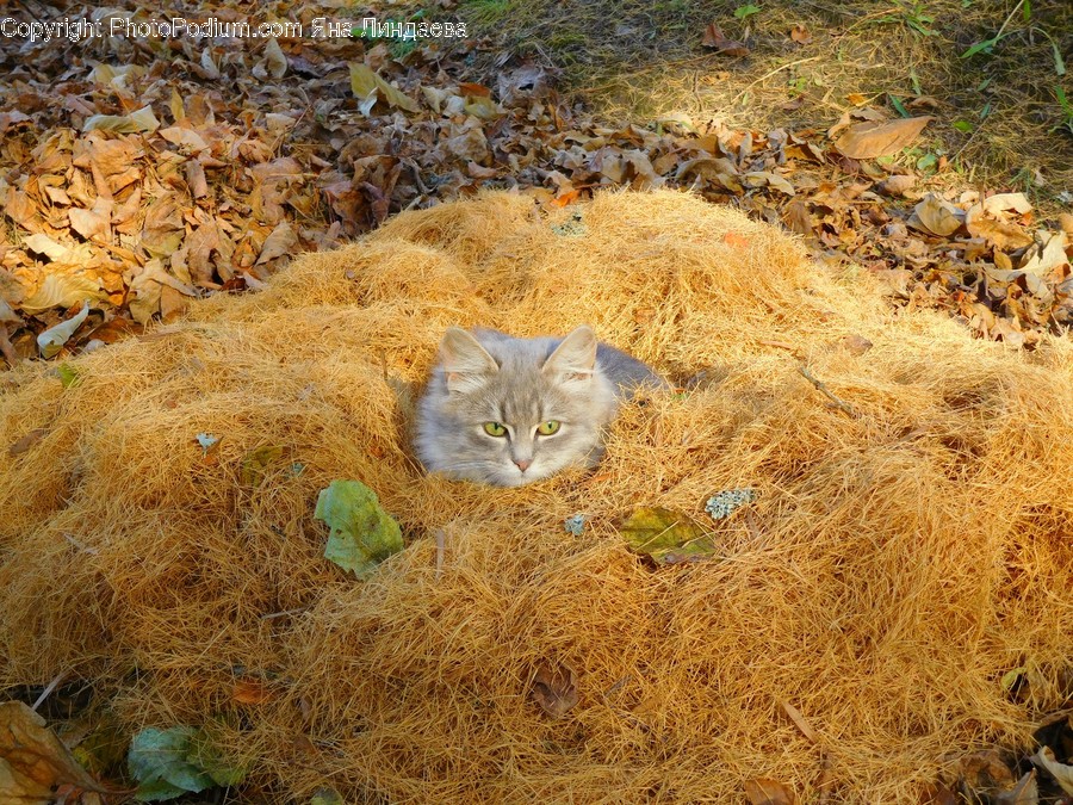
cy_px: 402
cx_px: 536
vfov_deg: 29.1
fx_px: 1550
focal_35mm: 50
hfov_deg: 38.2
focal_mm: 8.9
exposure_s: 1/80
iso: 125
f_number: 4.1
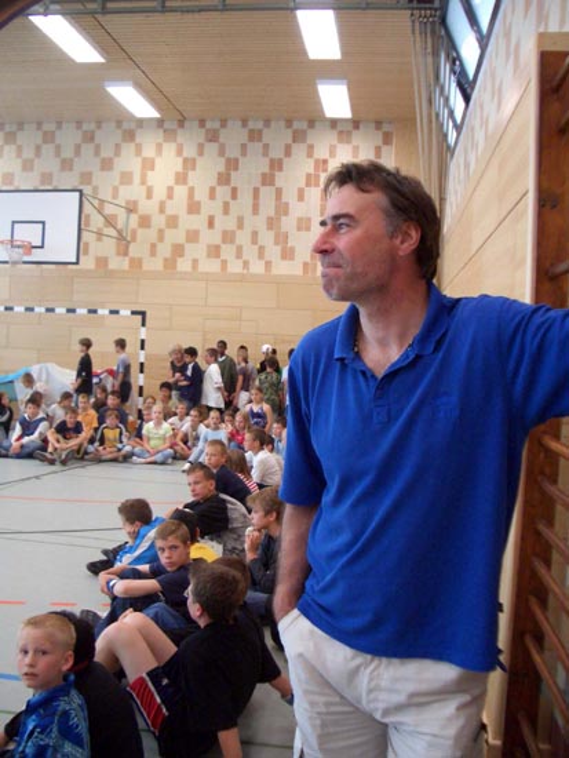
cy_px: 379
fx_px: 766
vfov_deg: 52.6
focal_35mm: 35
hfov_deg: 40.7
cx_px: 284
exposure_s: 1/60
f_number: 2.6
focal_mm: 5.8
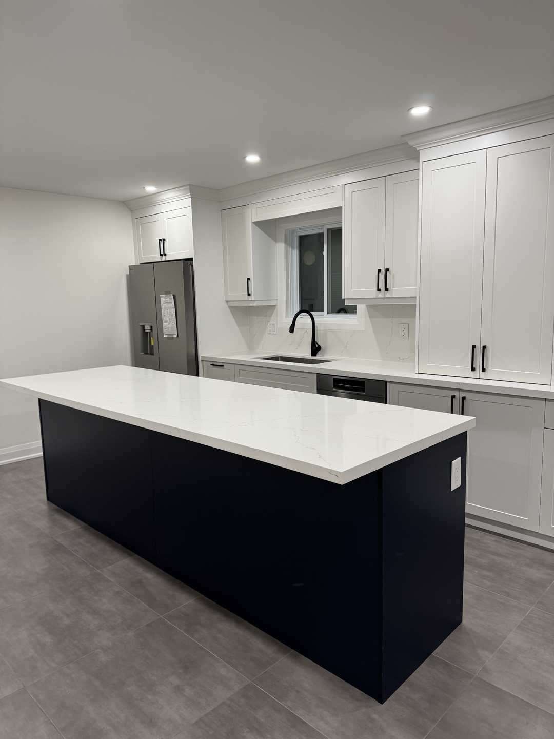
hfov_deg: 56.8
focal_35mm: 24
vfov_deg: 71.6
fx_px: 512
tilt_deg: -7.9
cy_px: 370
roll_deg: +1.2
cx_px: 277
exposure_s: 1/120
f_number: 1.78
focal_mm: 6.76
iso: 160
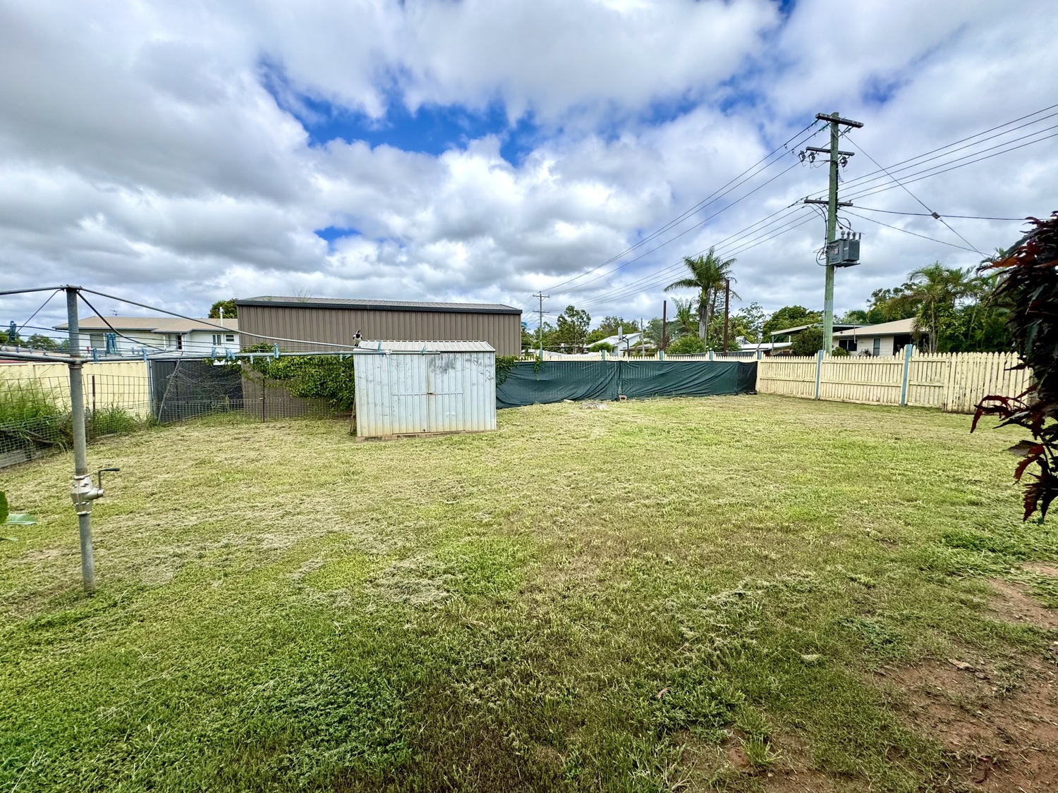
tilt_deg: -1.8
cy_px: 396
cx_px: 529
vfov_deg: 85.7
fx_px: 428
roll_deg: -0.4
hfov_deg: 102.1
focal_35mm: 14
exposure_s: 1/2083
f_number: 2.2
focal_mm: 2.22
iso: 50
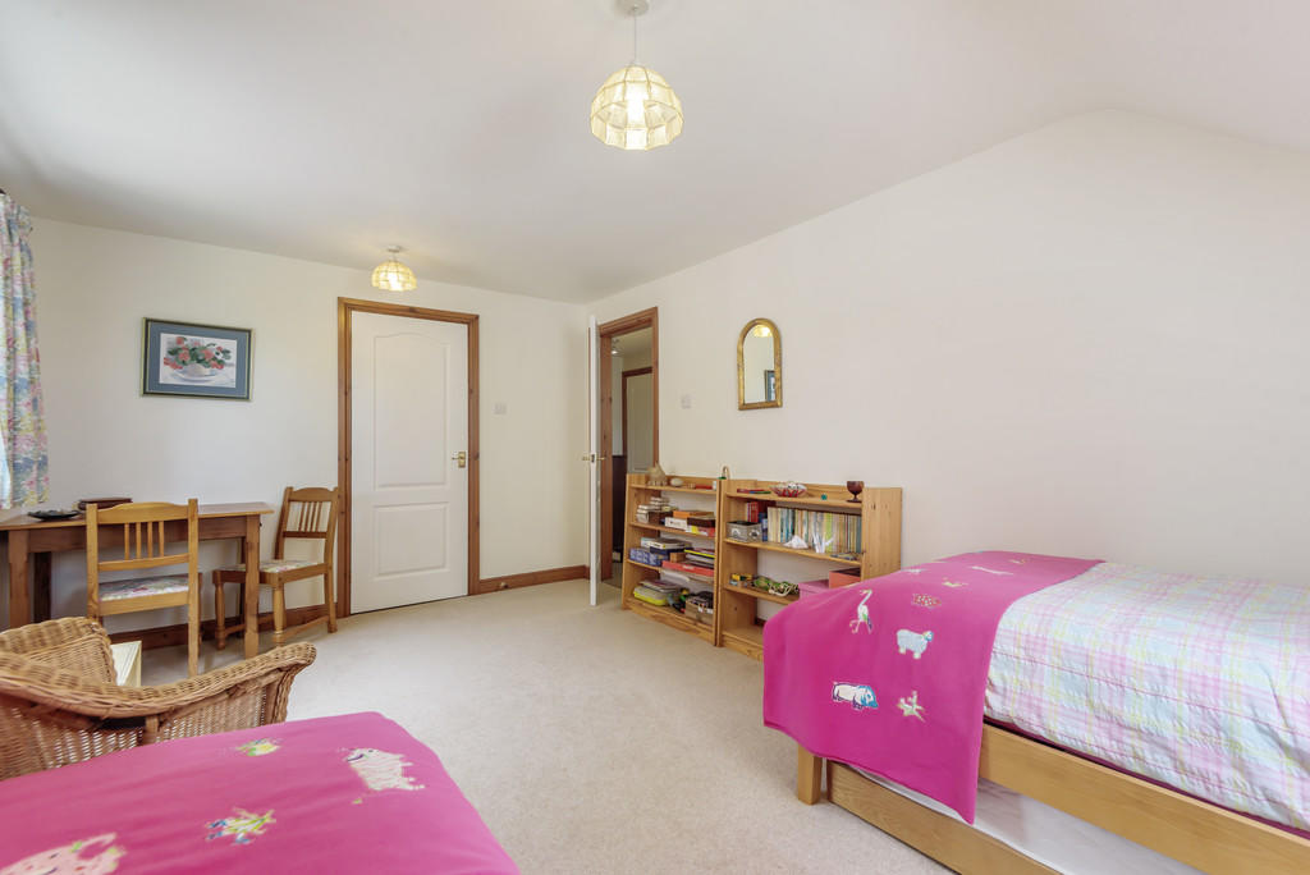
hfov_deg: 96.7
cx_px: 655
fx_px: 583
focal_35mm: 16
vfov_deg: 73.8
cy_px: 438
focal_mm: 16
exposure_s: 1/50
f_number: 8
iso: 250
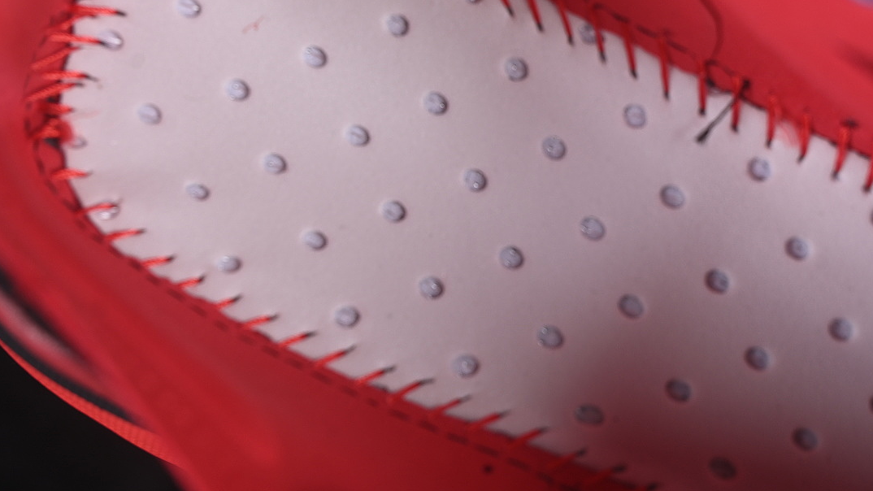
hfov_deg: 26.9
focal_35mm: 79
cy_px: 206
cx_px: 436
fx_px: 1829
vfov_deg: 15.3
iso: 160
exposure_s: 1/60
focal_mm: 50
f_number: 6.3
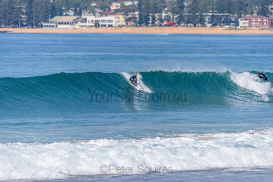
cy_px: 91
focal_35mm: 500
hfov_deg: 4.1
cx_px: 136
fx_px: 3792
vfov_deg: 2.8
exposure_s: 1/2000
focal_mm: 500
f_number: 5.6
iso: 100
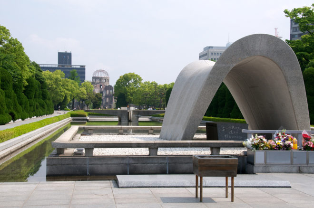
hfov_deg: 37.9
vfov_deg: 25.7
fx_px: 457
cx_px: 157
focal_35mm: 52
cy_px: 104
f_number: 11
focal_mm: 35
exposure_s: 1/500
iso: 250
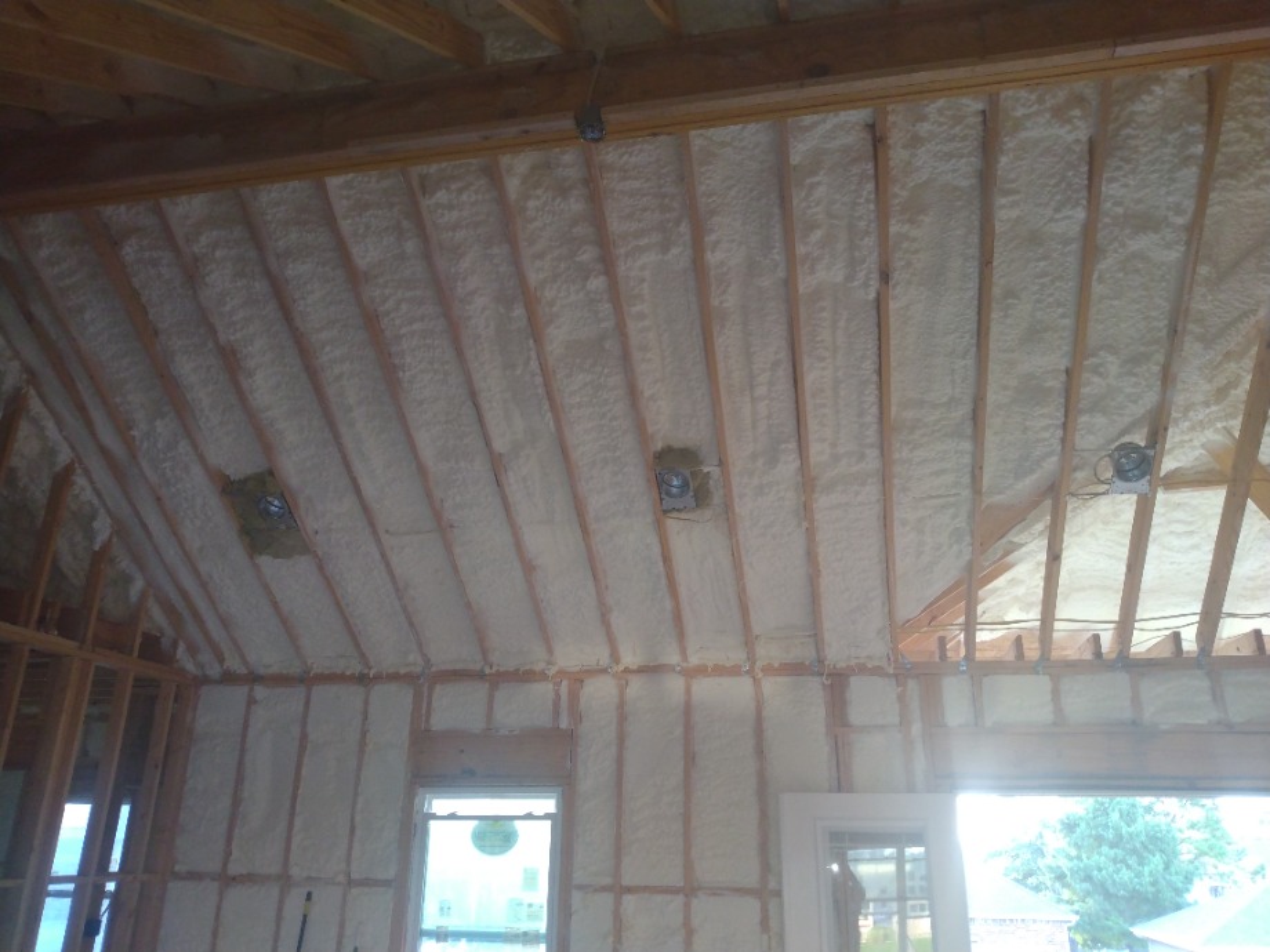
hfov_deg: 81.7
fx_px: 734
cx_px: 635
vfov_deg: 66.0
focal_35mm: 20
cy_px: 476
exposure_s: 1/30
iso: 222
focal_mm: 3.54
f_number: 2
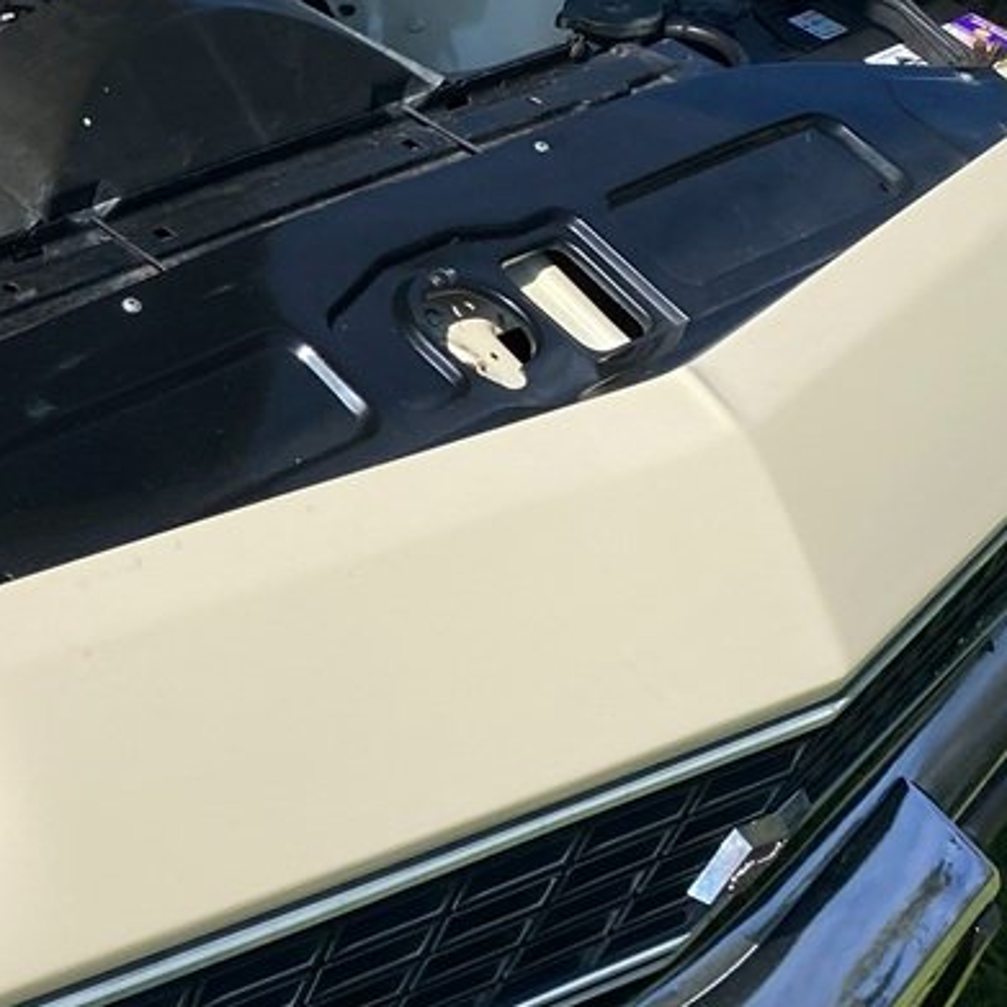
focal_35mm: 71
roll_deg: -2.3
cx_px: -279
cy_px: 321
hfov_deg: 22.0
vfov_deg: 24.2
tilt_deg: -31.1
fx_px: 2337
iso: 32
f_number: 1.8
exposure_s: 1/4608
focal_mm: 4.25
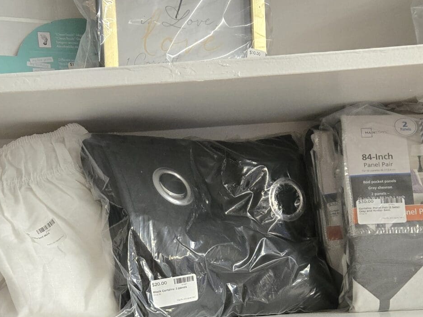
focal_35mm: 63
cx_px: 148
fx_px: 770
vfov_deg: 22.8
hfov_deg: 30.5
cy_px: 277
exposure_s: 1/120
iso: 1000
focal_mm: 5.4
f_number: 1.8
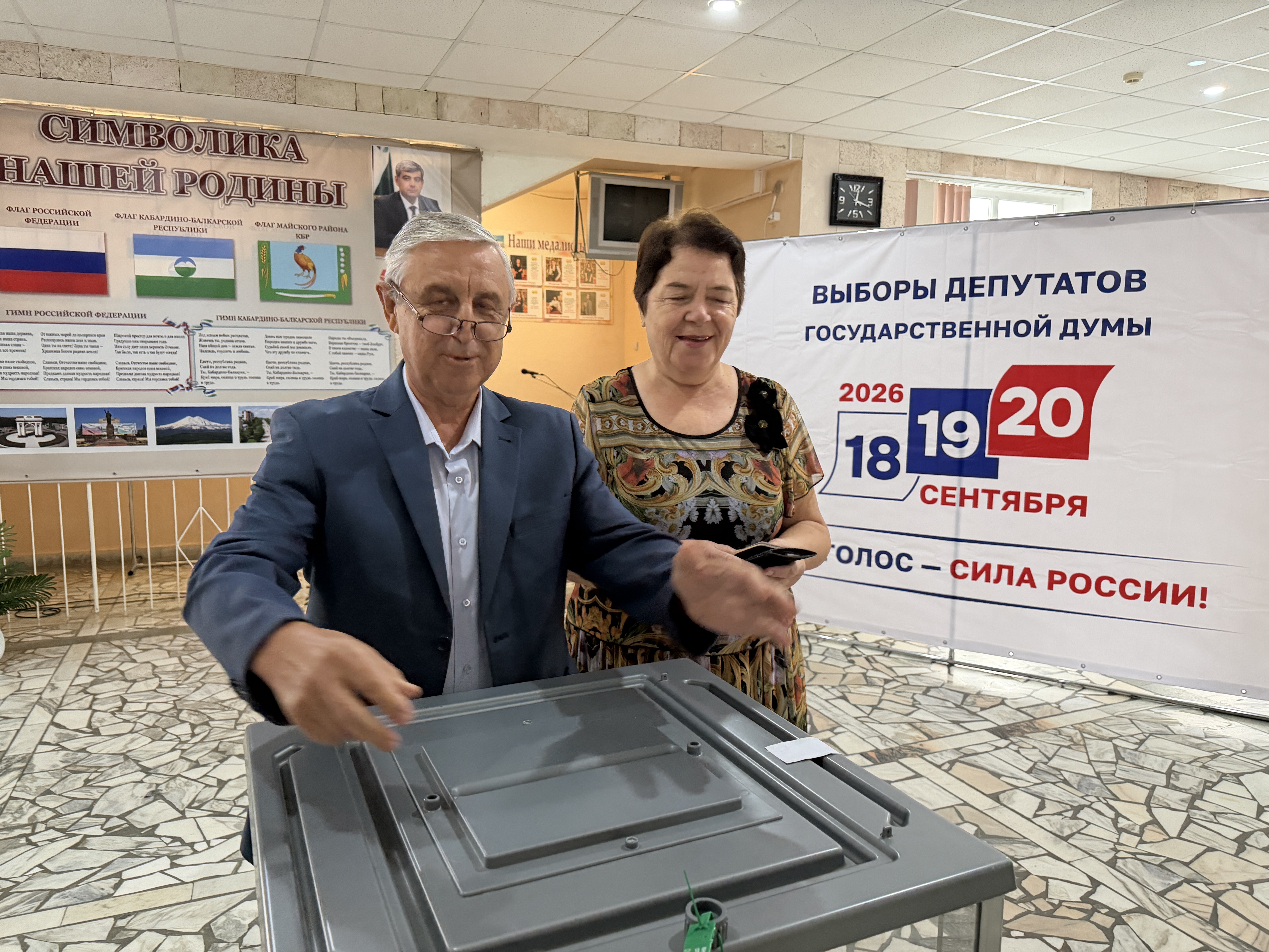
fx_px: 880
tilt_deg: -7.3
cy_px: 476
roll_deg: +0.0
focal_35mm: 24
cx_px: 634
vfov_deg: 56.8
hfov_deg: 71.6
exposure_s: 1/50
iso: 500
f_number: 1.78
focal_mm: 6.76
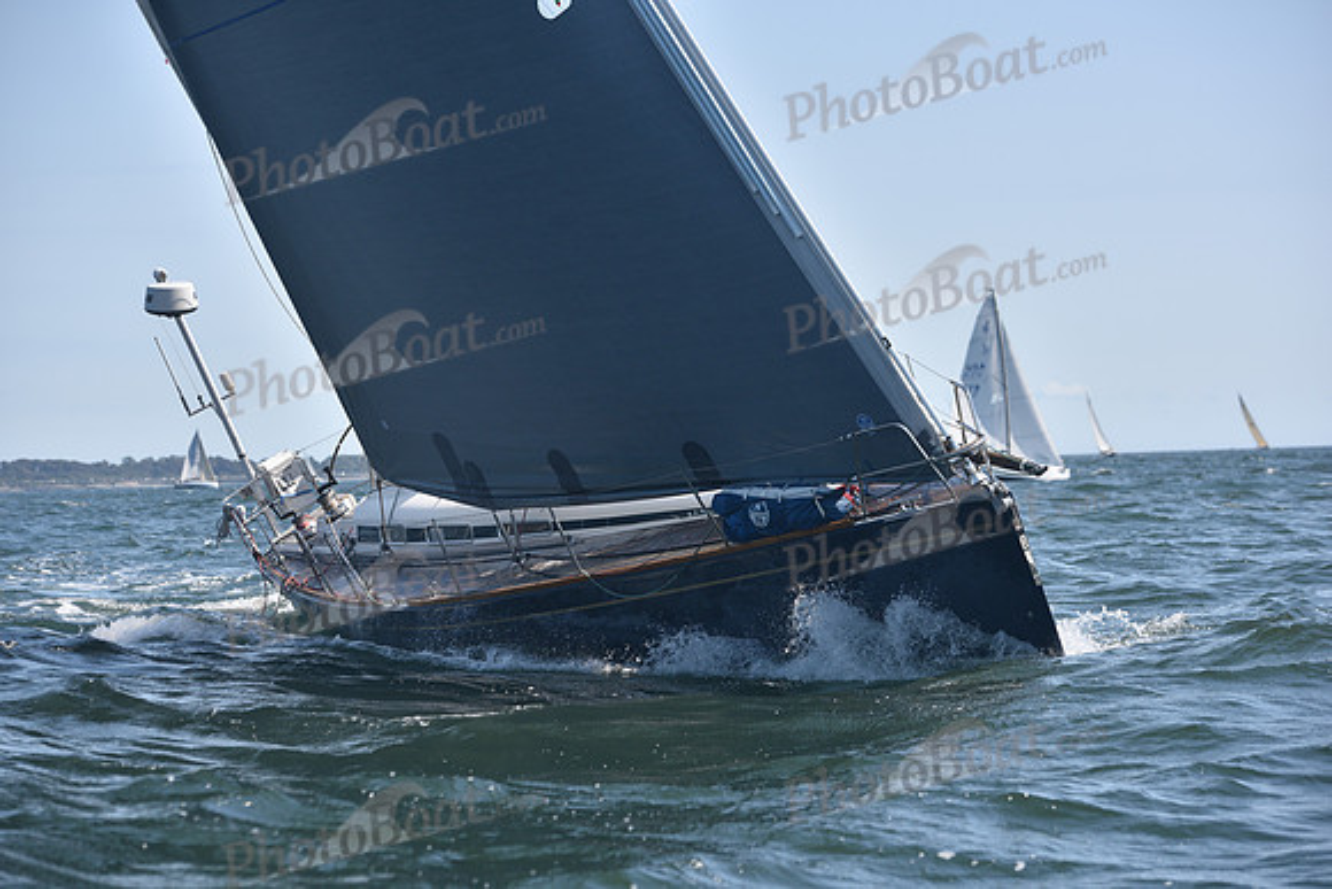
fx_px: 4071
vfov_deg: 12.5
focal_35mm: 110
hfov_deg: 18.6
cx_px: 666
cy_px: 444
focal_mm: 110
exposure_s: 1/1000
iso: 250
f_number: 4.5
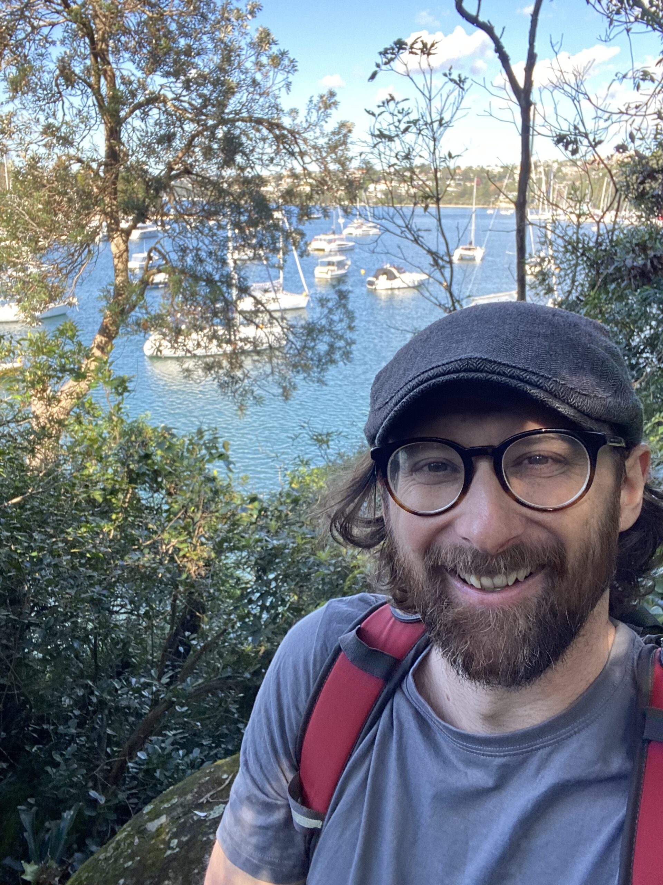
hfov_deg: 46.8
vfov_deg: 60.0
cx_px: 332
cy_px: 442
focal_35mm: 30
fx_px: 766
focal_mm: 2.71
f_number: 2.2
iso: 25
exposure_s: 1/123
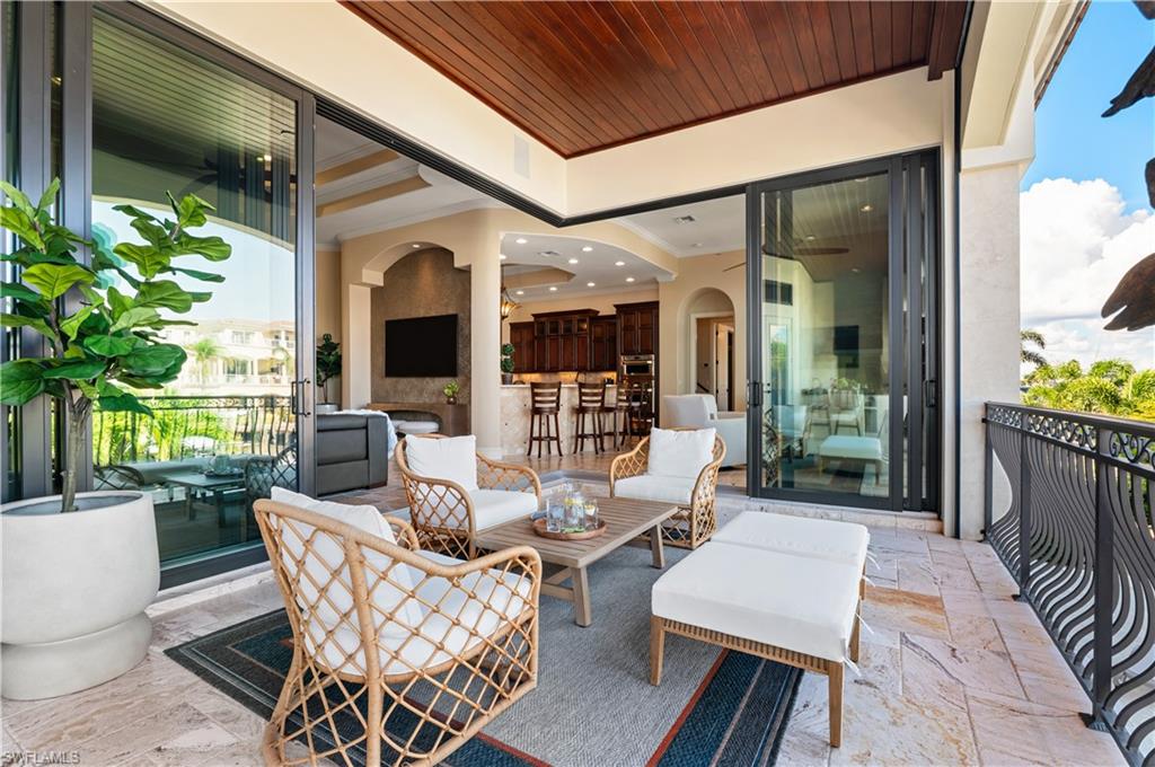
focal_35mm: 16
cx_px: 578
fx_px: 513
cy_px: 384
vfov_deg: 73.6
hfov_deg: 96.8
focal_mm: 16
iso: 320
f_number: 10
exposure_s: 1/10
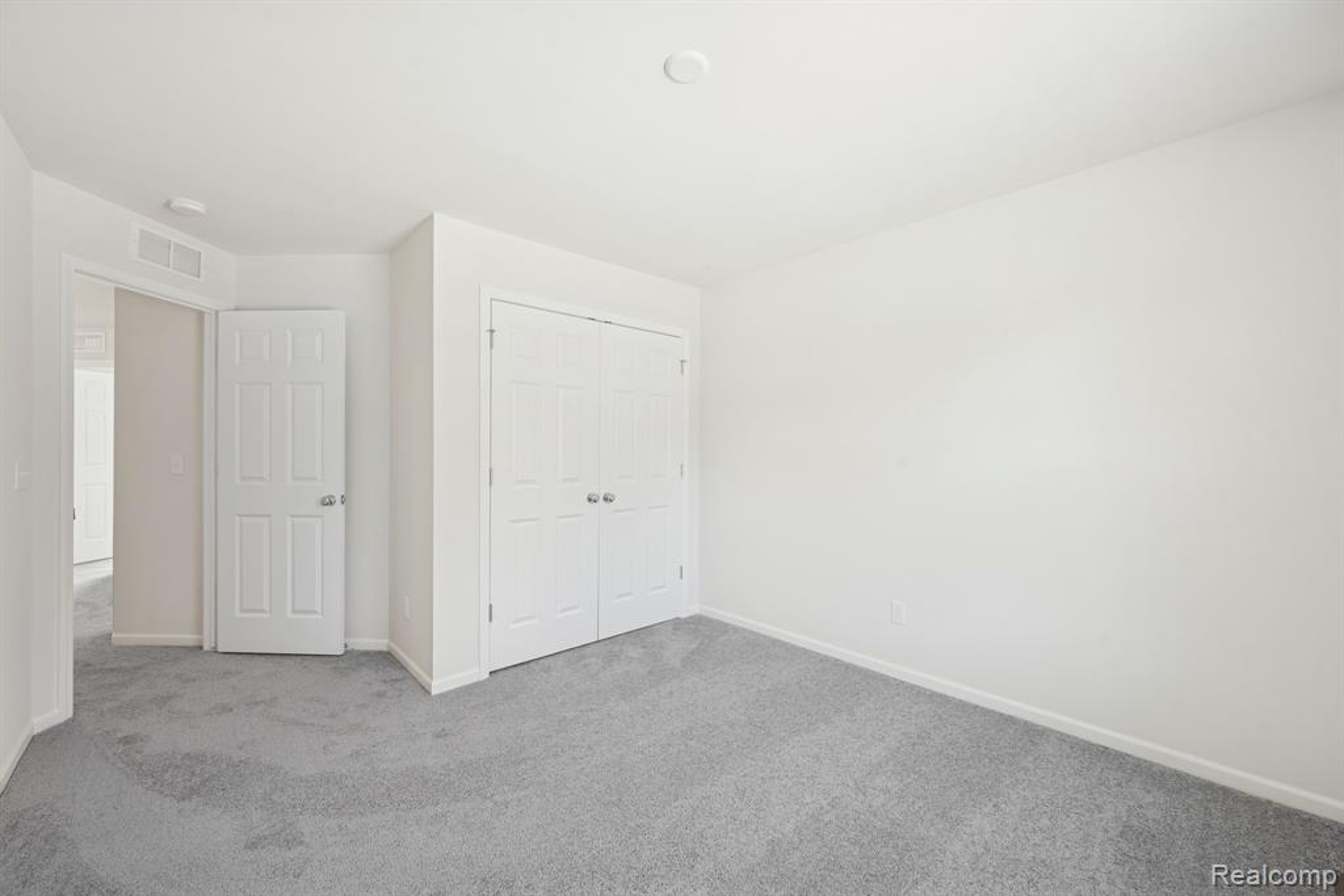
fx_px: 523
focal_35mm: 14
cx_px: 672
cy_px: 448
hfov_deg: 104.2
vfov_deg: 81.2
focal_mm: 14
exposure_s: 2
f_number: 9
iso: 50
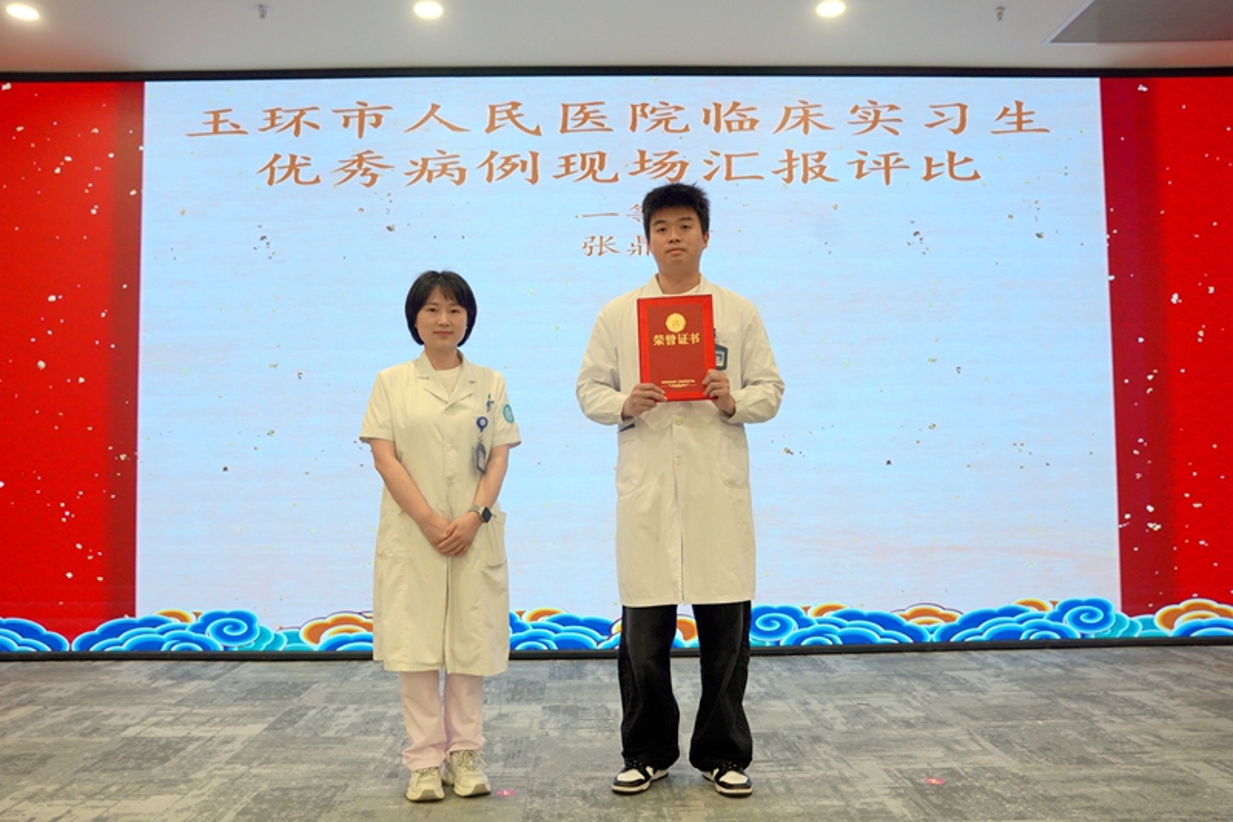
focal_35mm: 30
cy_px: 411
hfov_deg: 62.3
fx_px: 1020
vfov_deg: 43.9
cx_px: 616
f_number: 4
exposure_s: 1/160
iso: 1000
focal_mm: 29.8
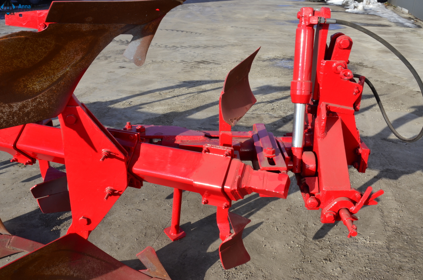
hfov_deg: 53.2
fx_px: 422
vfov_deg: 36.7
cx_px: 212
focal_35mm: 36
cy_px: 140
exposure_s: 1/30
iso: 125
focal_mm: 24
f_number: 25
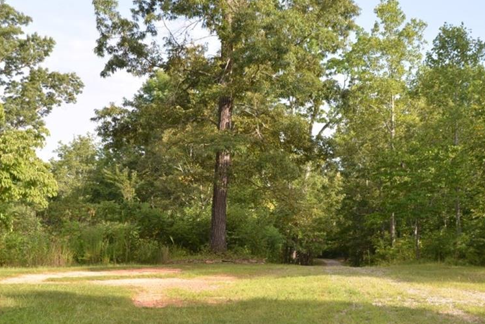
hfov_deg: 38.1
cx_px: 287
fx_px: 701
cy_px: 211
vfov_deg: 25.9
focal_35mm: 52
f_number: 4.5
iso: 100
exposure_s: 1/200
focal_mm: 38
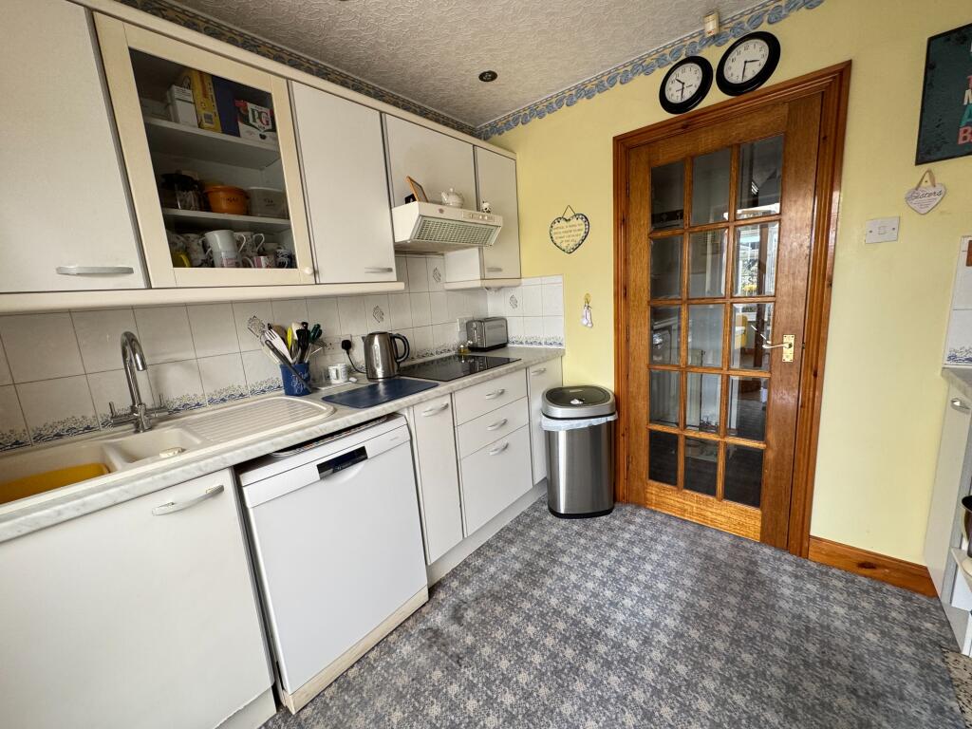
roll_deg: +4.8
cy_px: 364
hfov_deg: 102.1
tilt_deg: -8.7
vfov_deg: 85.7
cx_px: 486
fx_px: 393
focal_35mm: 14
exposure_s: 1/99
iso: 160
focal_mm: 2.22
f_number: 2.2
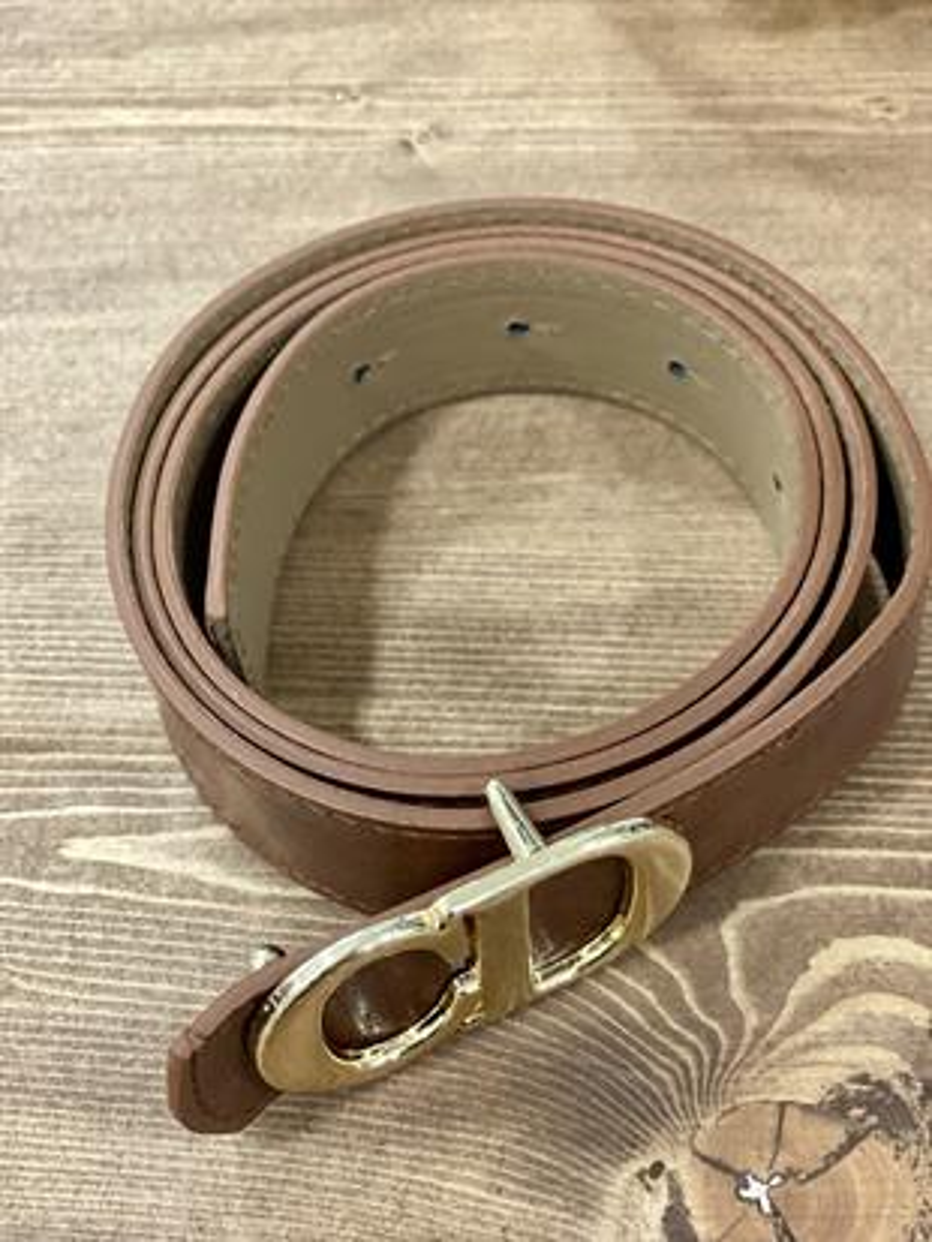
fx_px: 1866
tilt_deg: -55.8
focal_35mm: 52
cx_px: 466
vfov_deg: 36.8
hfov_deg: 28.0
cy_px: 621
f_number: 2
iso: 320
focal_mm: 6
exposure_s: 1/33
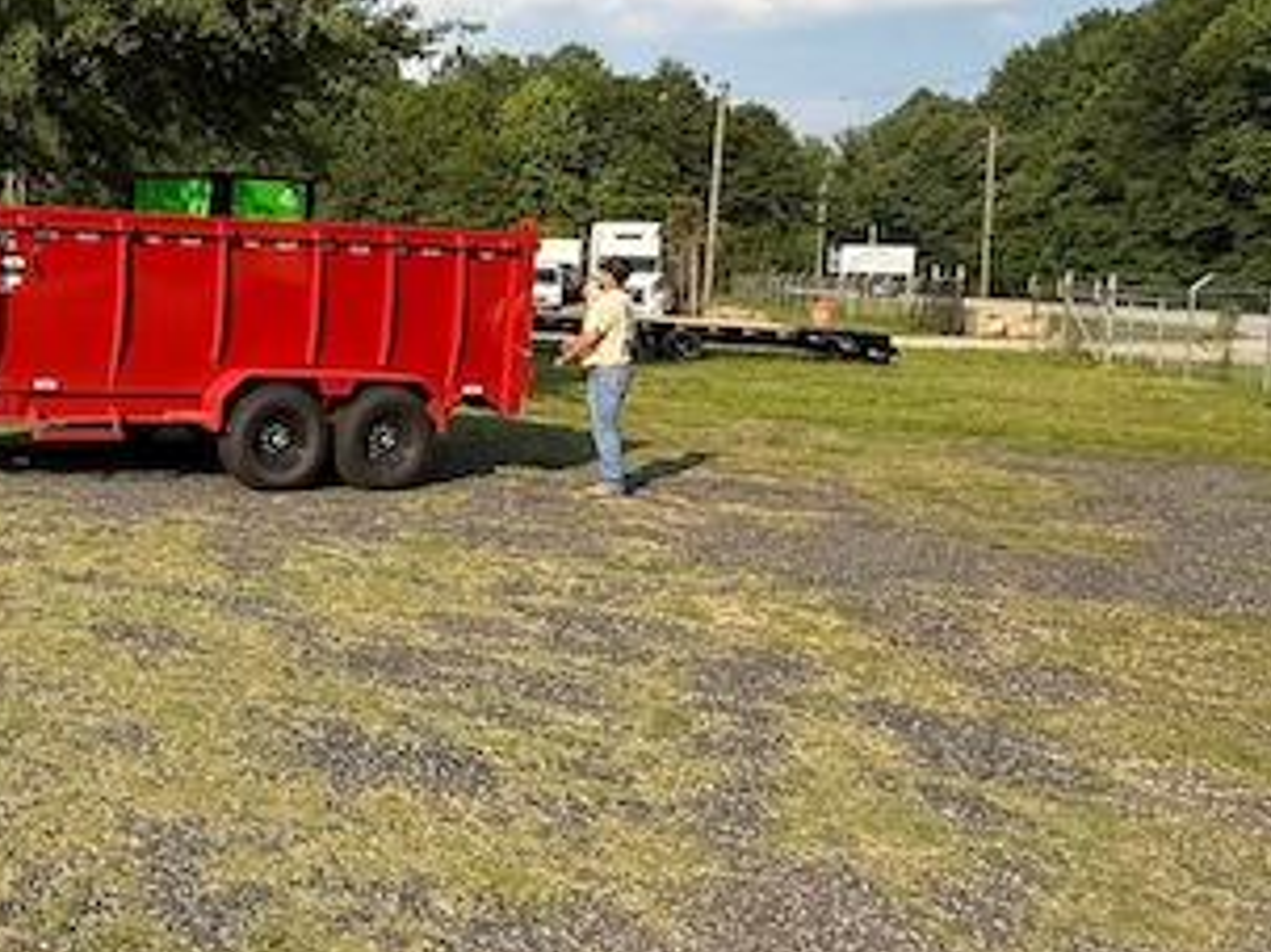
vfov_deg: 38.4
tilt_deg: +1.0
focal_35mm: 37
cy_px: 348
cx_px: -67
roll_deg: +1.3
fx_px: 1358
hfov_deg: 41.7
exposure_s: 1/701
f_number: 2.2
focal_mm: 2.22
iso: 50
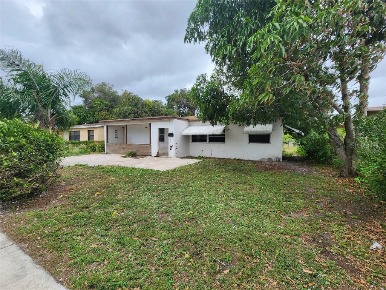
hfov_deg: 106.2
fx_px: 145
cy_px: 145
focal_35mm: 13
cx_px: 193
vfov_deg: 89.9
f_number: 2.2
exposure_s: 1/338
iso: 50
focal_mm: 2.2
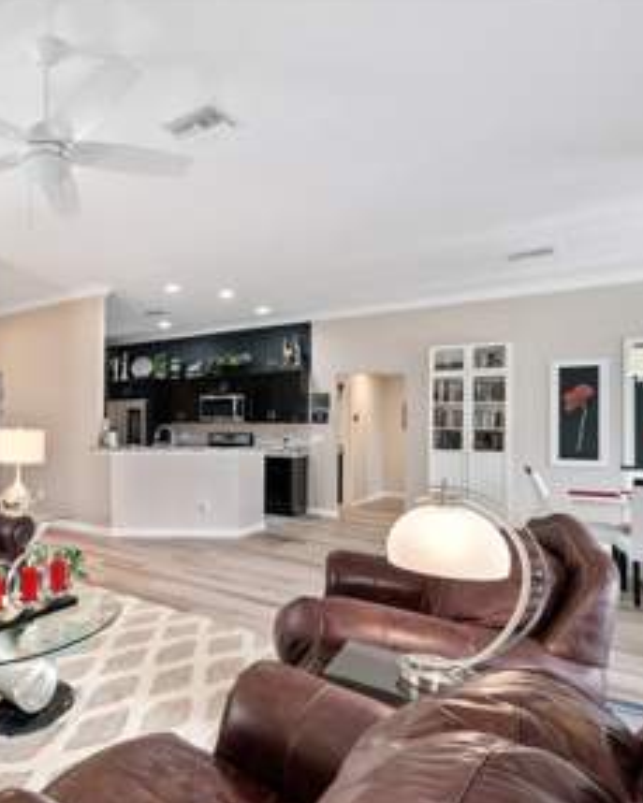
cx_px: 59
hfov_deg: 54.6
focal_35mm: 22
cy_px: 431
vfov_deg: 74.9
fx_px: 523
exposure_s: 1/13
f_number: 8
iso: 400
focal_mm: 14
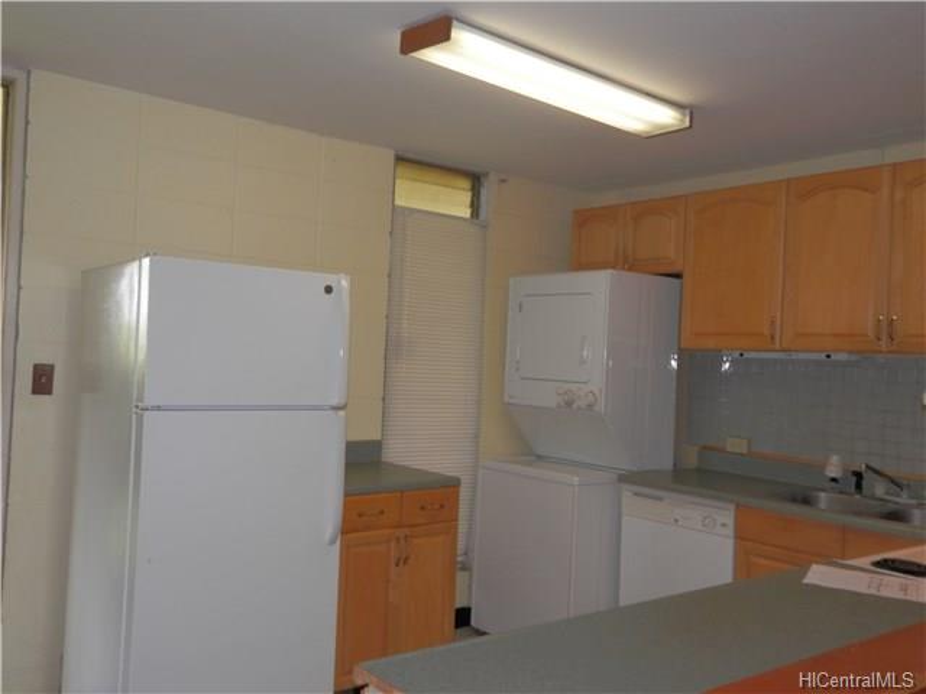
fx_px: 803
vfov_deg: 46.8
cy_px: 347
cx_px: 463
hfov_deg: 60.0
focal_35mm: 30
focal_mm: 5.5
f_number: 3.3
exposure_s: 1/60
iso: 100
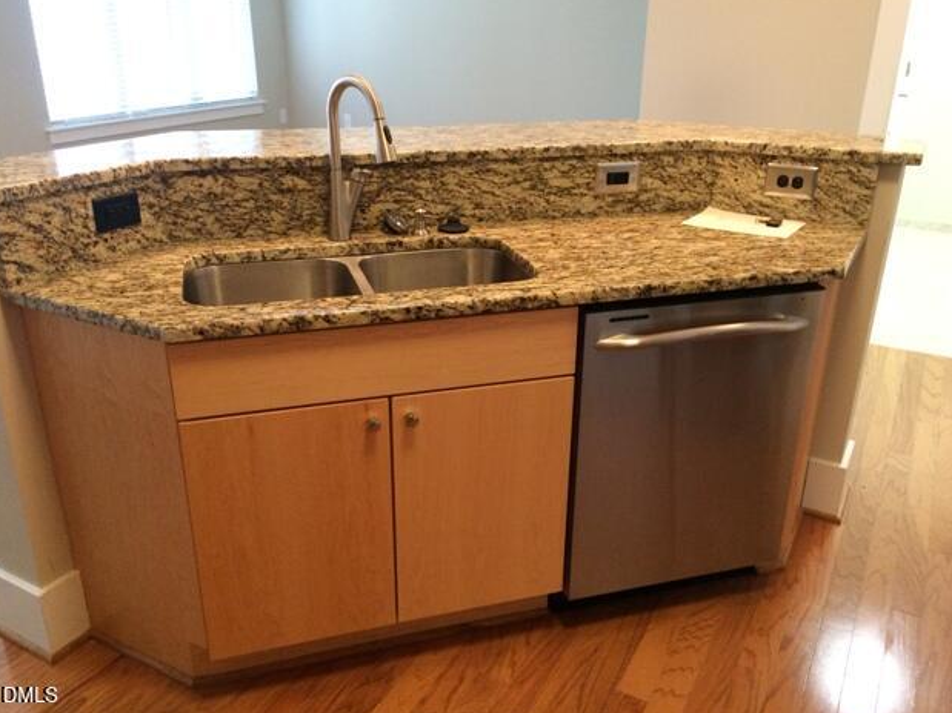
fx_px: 825
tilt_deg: -26.4
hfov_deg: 60.0
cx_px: 486
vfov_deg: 46.8
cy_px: 360
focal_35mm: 30
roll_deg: -2.5
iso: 250
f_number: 2.2
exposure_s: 1/30
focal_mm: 4.15
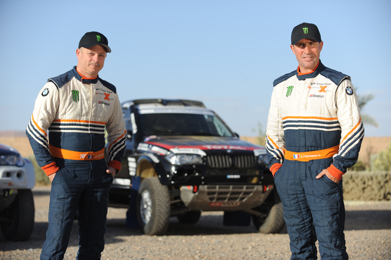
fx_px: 1031
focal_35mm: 95
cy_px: 130
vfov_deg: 14.4
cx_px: 196
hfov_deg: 21.5
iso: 200
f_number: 4
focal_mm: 95
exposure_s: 1/1600
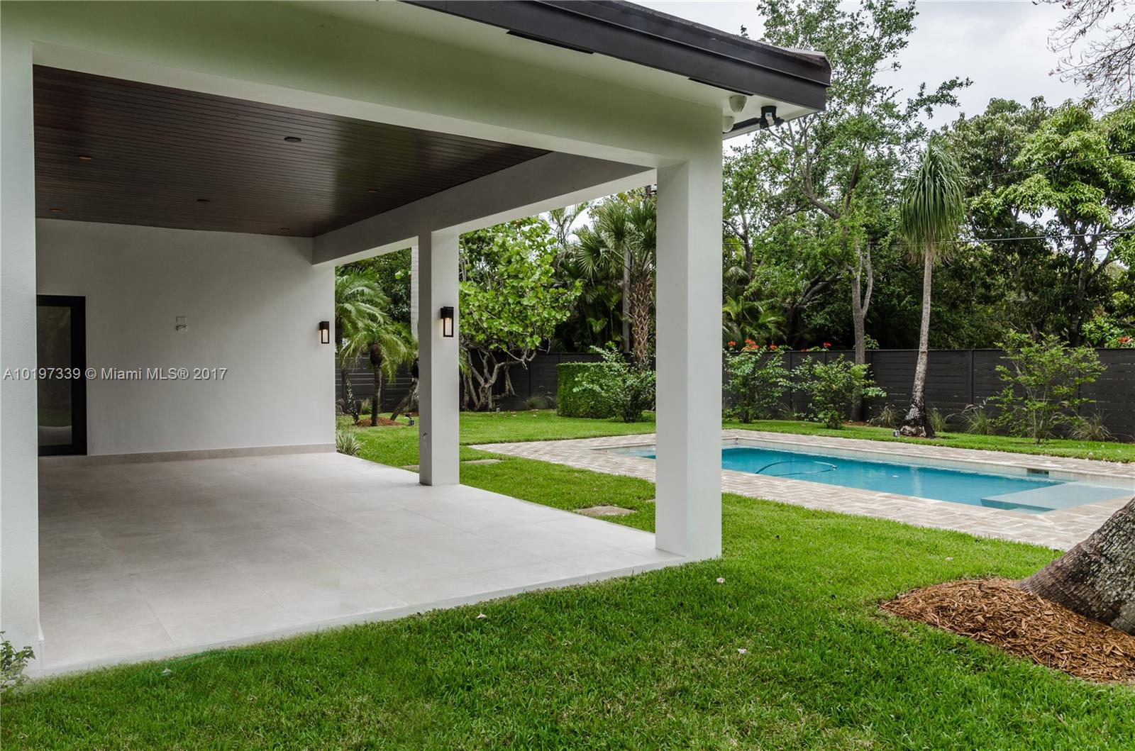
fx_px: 802
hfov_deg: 70.6
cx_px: 568
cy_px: 376
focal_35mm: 26
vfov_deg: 50.2
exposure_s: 1/50
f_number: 10
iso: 100
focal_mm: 17
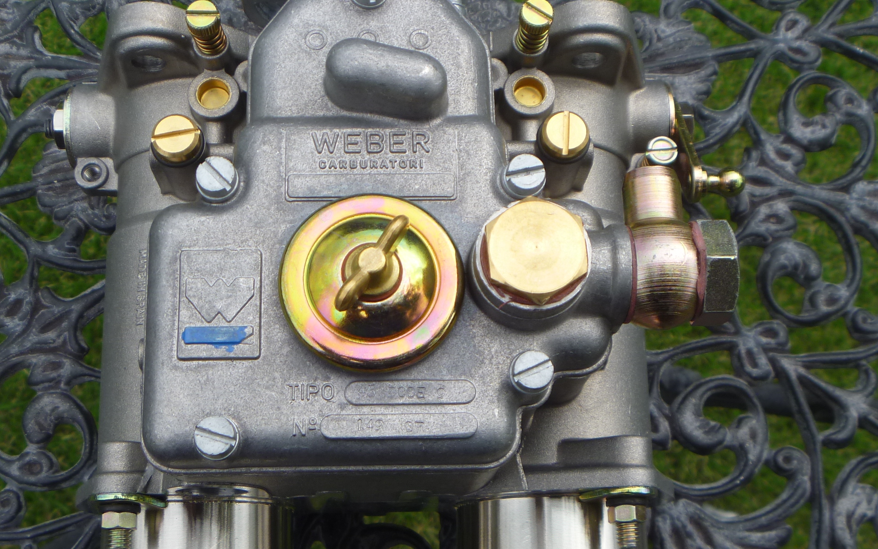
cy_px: 355
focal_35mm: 49
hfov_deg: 41.0
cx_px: 411
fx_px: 1172
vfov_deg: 26.2
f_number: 3.5
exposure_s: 1/250
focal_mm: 6.3
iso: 80
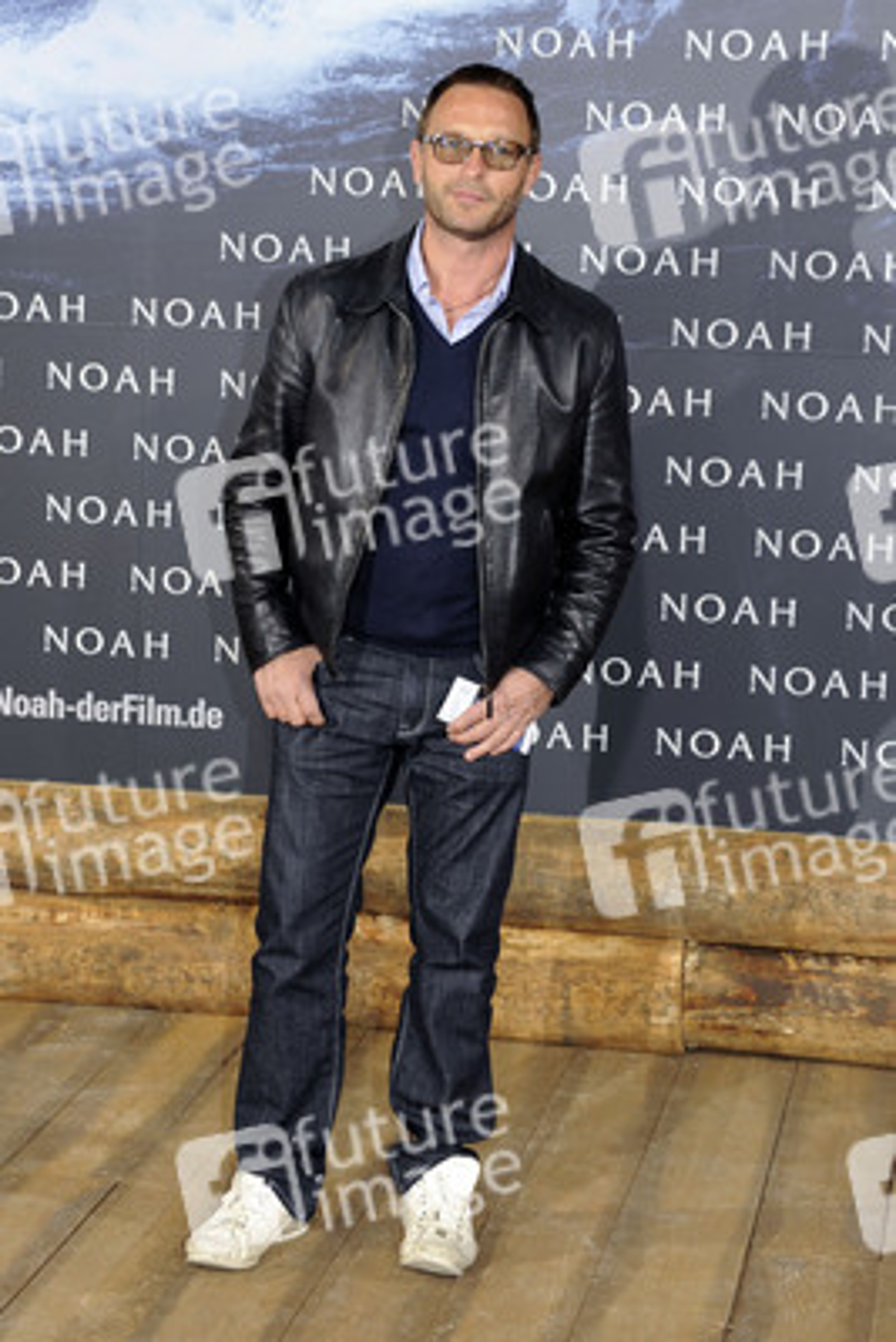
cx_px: 448
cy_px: 671
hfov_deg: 20.0
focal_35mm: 68
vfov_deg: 29.6
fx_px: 2536
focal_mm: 68
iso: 800
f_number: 6.3
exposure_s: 1/125
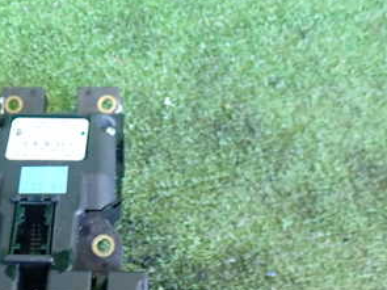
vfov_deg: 23.2
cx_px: 46
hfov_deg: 30.4
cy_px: 277
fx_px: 682
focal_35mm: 61
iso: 640
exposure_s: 1/30
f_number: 2.3
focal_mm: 5.4
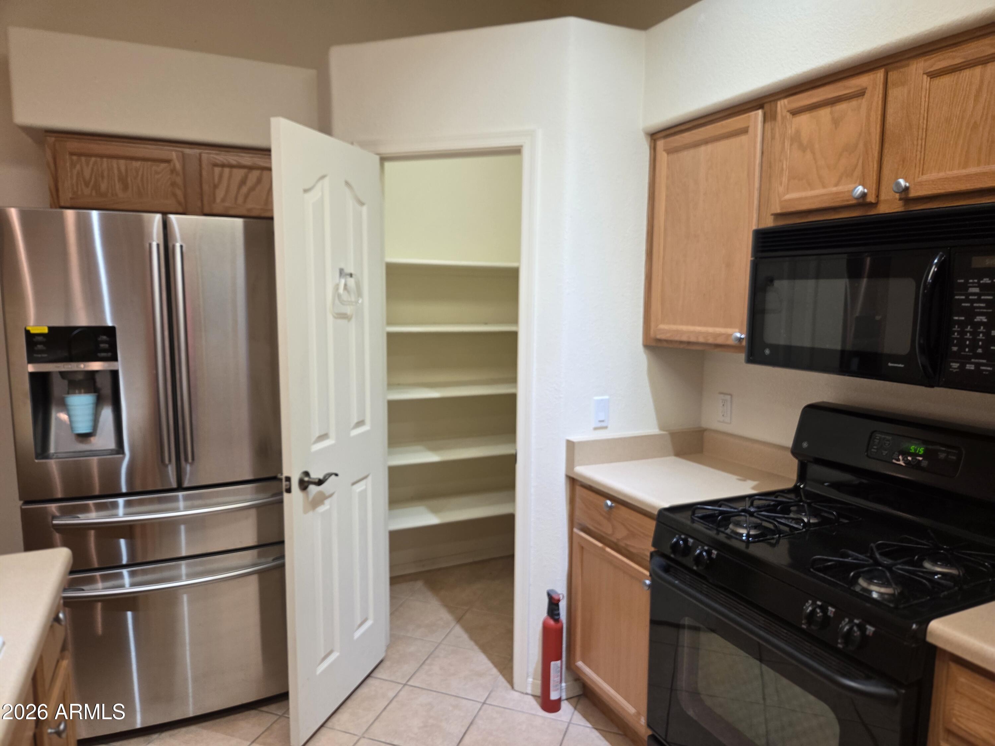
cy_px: 373
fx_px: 661
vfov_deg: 58.9
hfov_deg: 73.9
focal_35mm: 23
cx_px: 498
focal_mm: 5.4
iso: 250
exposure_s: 1/120
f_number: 1.8
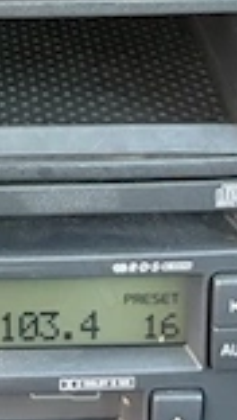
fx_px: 1616
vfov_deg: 13.9
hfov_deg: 8.3
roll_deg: +0.0
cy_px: -197
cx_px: -59
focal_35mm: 145
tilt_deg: -17.0
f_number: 1.6
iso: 500
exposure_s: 1/60
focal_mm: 5.96
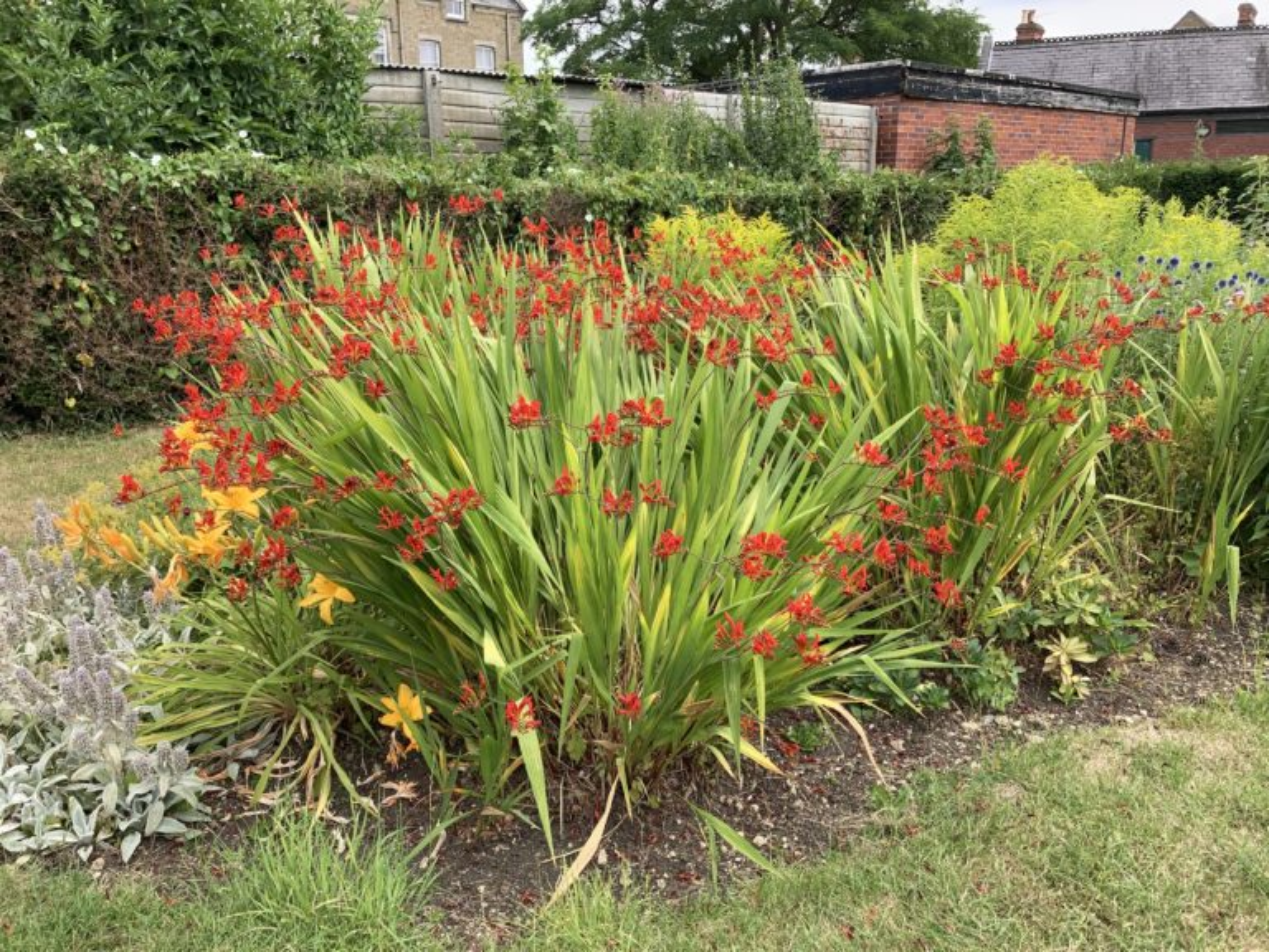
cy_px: 476
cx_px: 634
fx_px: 1026
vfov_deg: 49.7
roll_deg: +1.0
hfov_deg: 63.4
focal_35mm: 28
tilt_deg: -14.1
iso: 20
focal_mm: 3.99
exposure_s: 1/716
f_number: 1.8
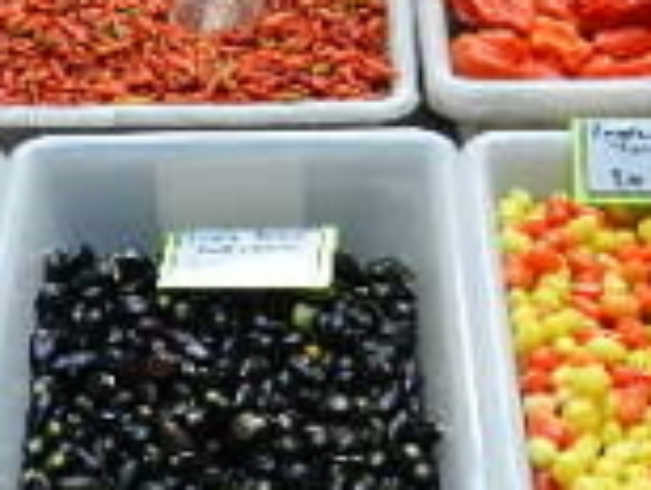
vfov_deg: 13.6
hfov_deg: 17.8
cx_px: 114
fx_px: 2053
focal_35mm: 109
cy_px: 315
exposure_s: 1/50
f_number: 3.6
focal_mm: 5.1
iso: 640
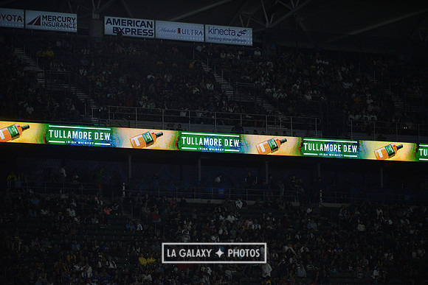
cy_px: 142
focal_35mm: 180
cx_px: 214
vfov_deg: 7.6
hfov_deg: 11.4
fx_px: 2140
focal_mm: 180
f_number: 2.8
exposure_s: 1/3200
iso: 1600
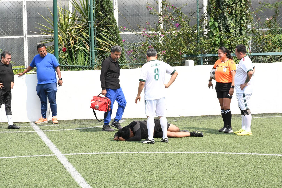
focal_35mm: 150
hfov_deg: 13.7
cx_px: 141
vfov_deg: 9.1
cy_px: 94
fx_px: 1175
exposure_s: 1/800
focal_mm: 100
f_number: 10
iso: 1250
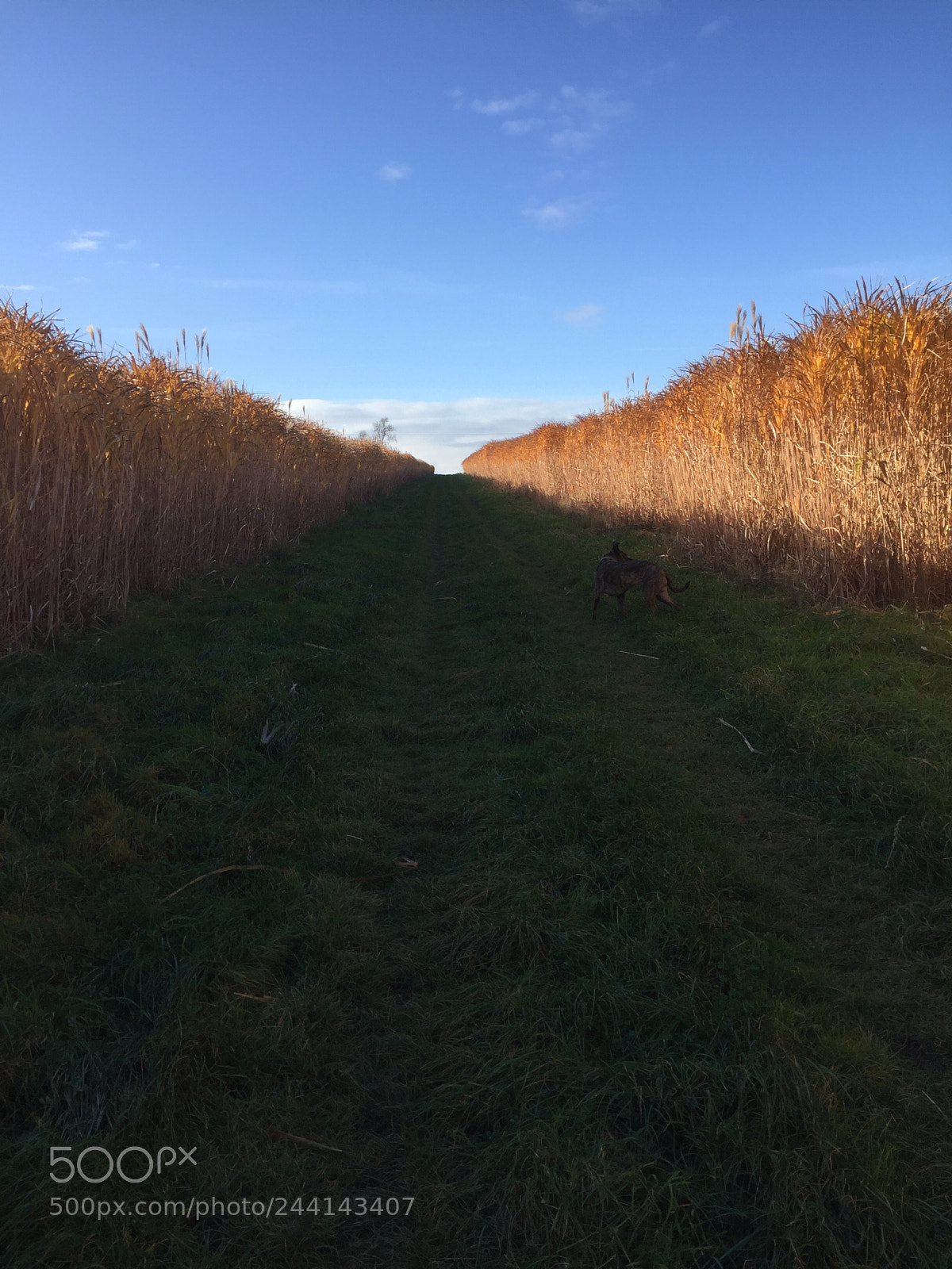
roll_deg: +3.0
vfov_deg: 61.7
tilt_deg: -7.6
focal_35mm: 29
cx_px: 476
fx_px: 1063
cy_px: 634
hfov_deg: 48.2
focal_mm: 4.15
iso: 32
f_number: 2.2
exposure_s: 1/964
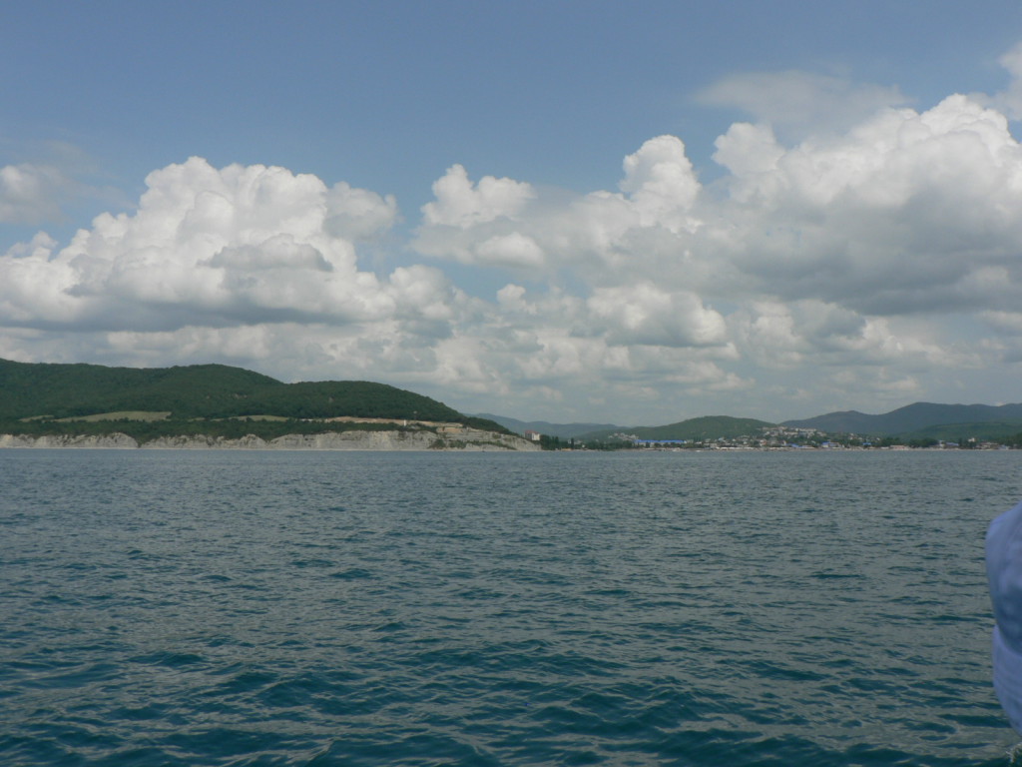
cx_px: 511
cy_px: 384
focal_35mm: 36
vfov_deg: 39.7
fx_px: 1063
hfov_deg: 51.4
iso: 80
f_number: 5.6
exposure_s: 1/800
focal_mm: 6
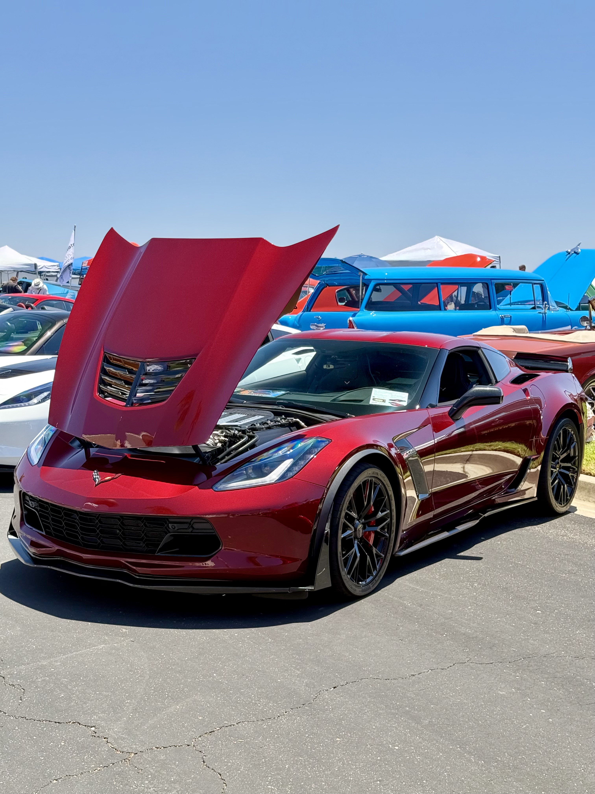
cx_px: 298
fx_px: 1100
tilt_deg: -5.0
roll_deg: +0.7
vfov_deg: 39.7
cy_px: 397
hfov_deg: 30.3
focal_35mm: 48
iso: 100
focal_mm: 6.76
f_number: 1.78
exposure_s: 1/290
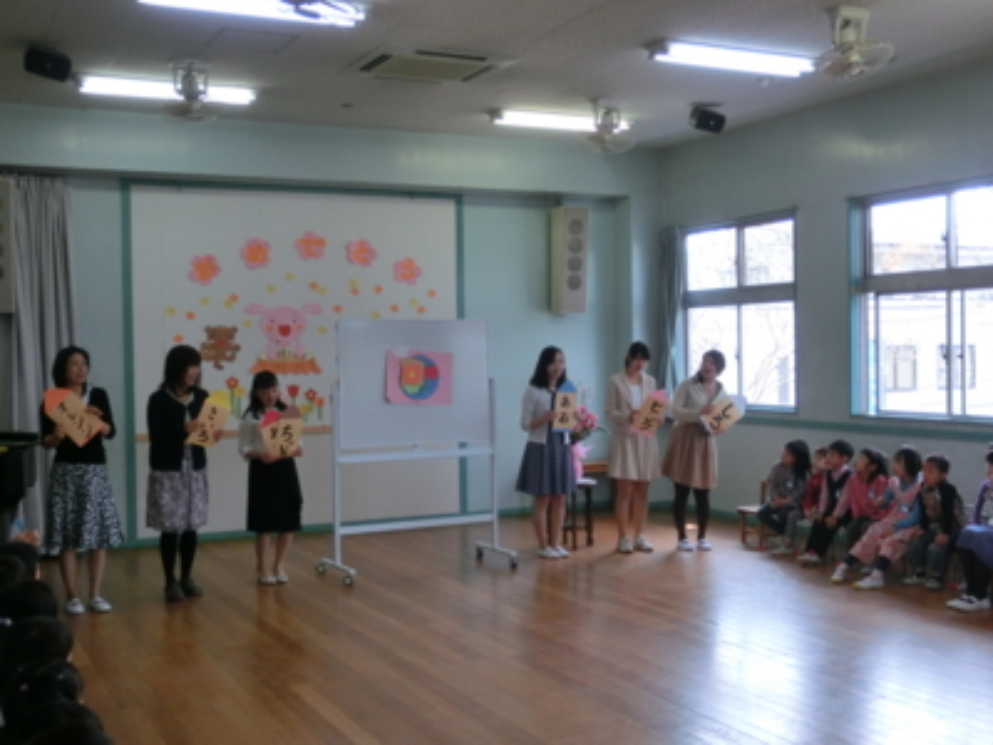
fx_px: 1147
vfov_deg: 36.0
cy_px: 372
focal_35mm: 40
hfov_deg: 46.8
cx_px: 496
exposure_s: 1/125
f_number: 4
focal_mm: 7.15
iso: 160
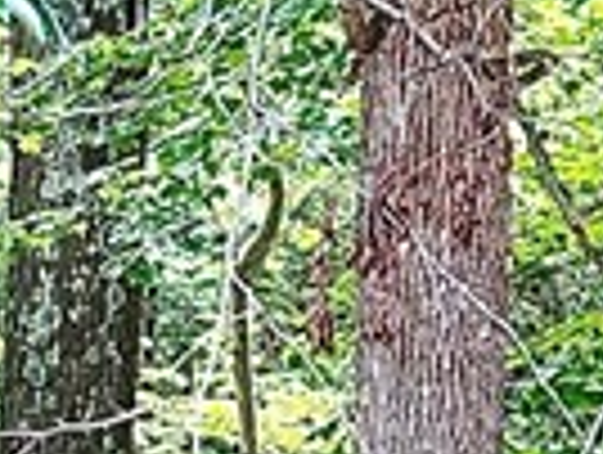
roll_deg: -1.1
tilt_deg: -19.9
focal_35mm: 198
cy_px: 1277
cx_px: 266
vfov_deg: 6.9
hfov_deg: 10.0
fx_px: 3455
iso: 100
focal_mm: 5.1
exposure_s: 1/122
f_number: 1.6
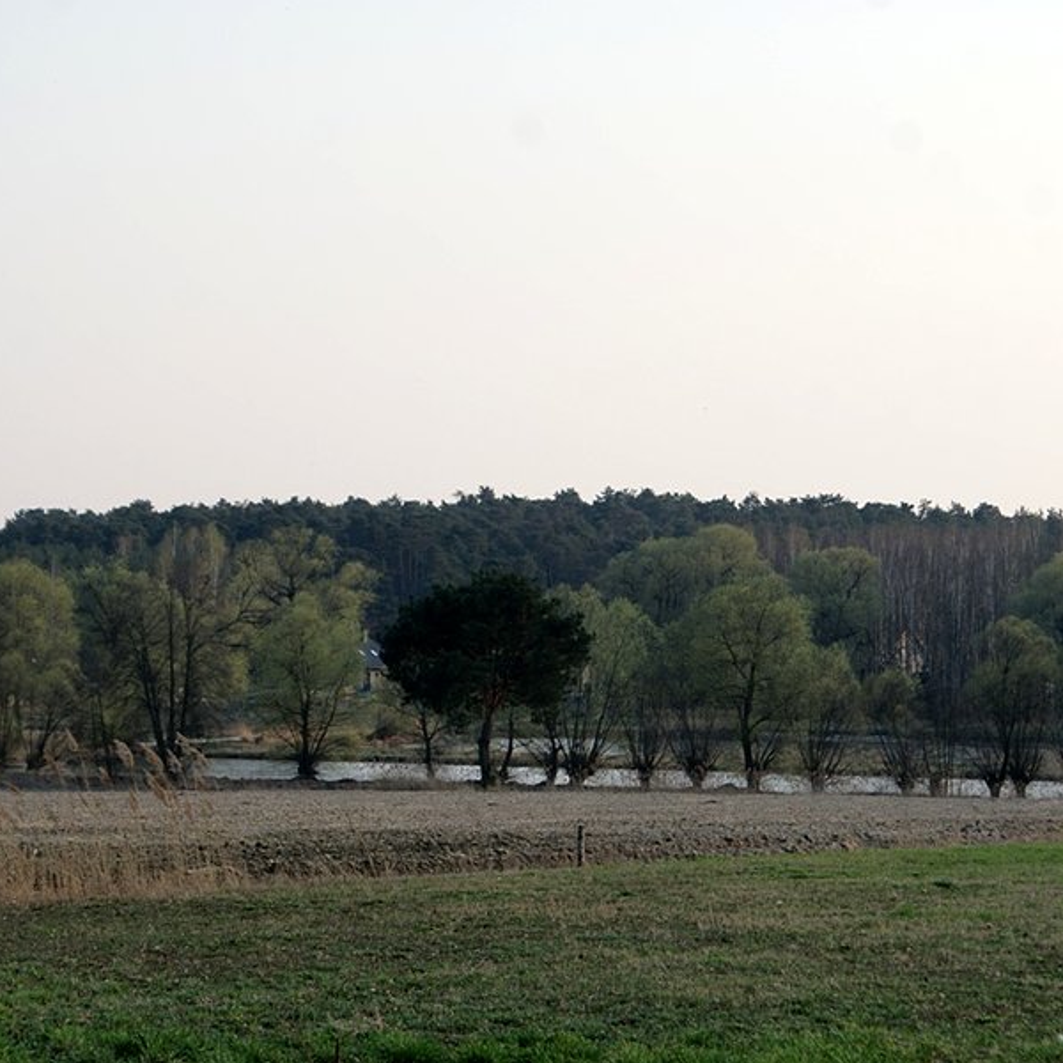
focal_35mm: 134
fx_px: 4655
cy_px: 532
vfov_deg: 13.0
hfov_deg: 13.0
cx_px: 530
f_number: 7.1
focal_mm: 70
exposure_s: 1/125
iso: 100
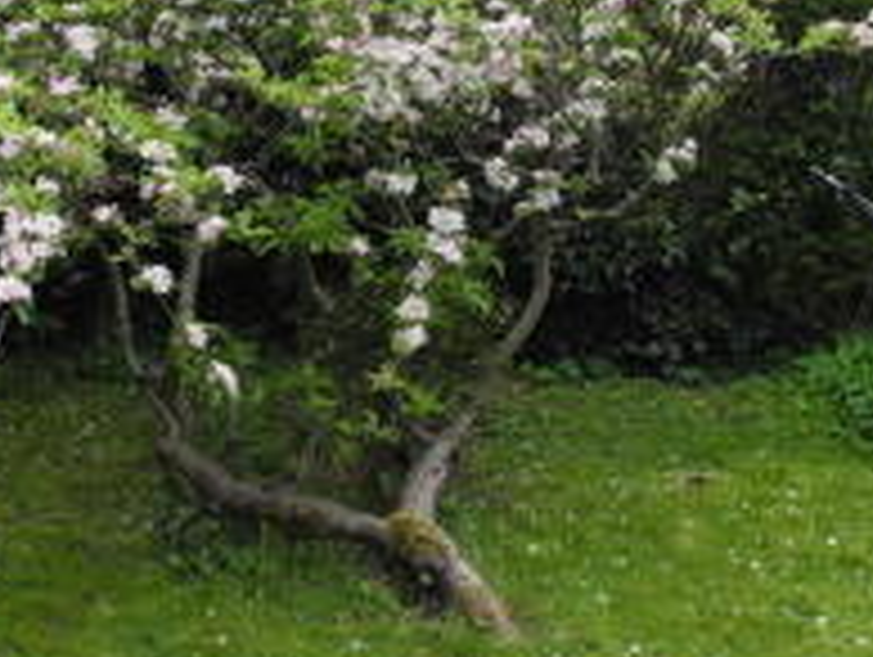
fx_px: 2121
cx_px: 385
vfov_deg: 17.6
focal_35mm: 84
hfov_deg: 23.2
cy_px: 232
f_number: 2.8
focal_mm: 6
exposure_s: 1/562
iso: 100
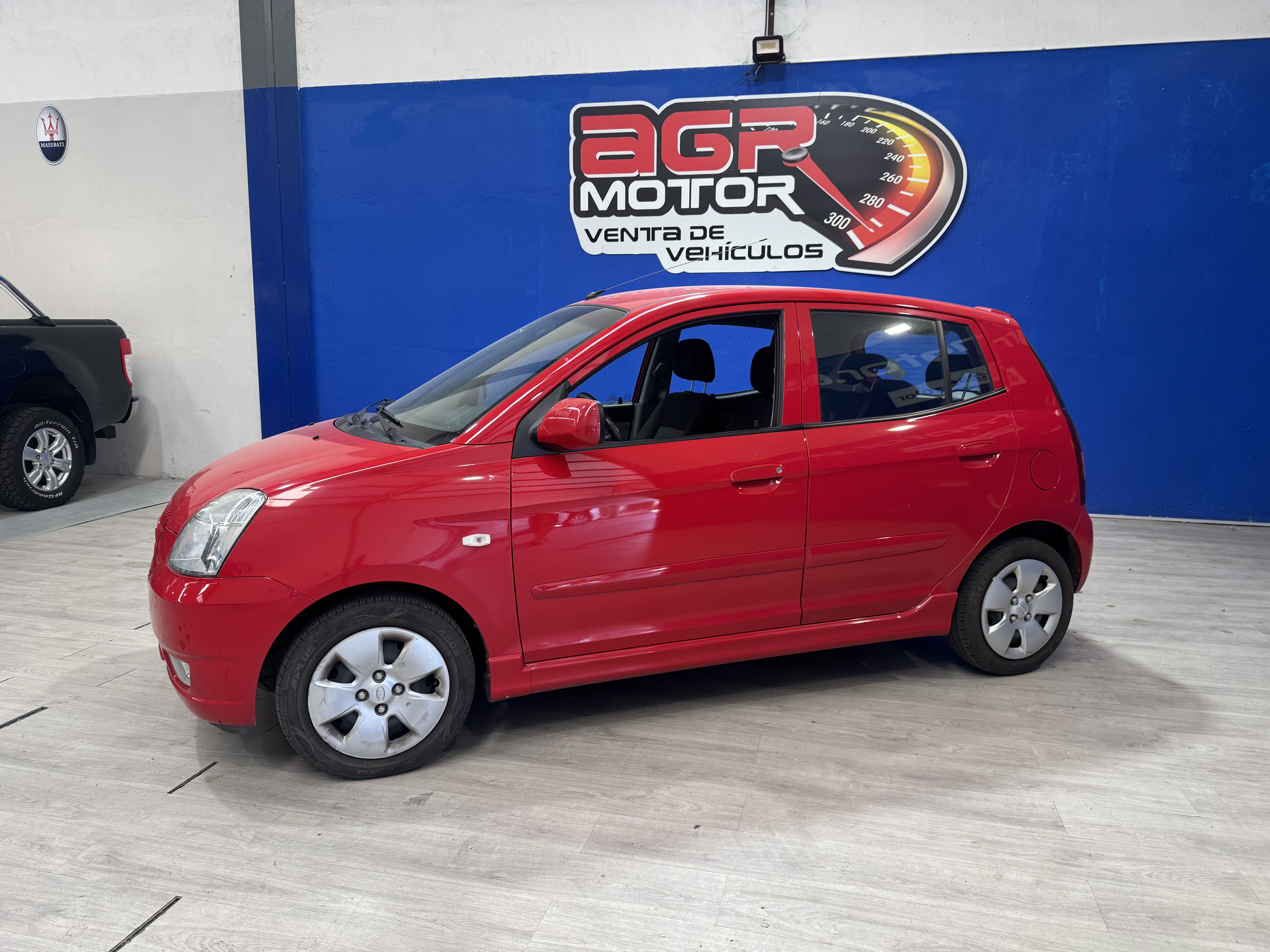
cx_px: 635
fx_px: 881
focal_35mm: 24
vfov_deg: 56.8
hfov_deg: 71.6
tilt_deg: -8.5
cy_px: 476
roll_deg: -0.3
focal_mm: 6.76
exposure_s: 1/100
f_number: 1.78
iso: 125
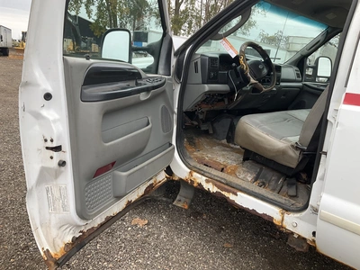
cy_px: 135
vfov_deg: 48.2
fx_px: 302
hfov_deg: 61.7
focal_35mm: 29
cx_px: 180
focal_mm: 3
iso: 20
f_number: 1.8
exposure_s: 1/126
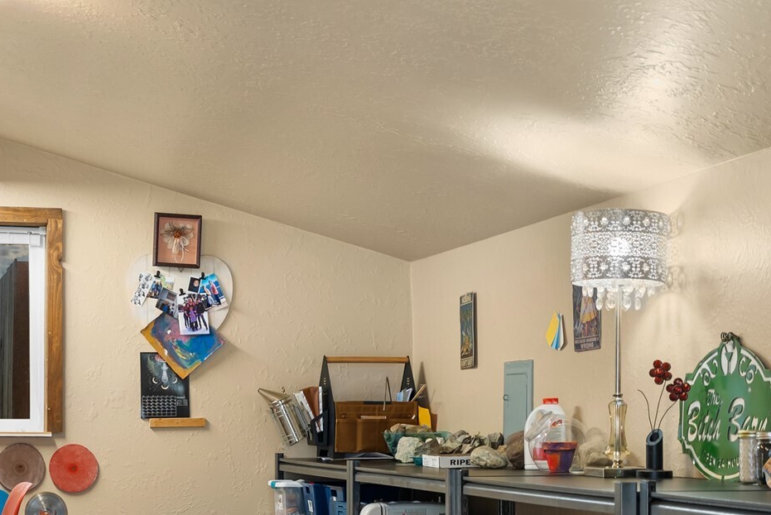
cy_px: 401
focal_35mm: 72
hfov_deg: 27.9
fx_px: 1549
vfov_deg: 18.7
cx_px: 320
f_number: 4
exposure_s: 1/5
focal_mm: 39.7
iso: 400
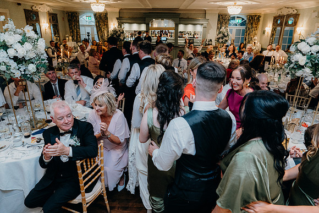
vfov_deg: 53.2
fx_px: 213
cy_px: 106
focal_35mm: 24
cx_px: 160
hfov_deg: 73.7
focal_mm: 24
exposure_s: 1/160
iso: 2500
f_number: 3.5
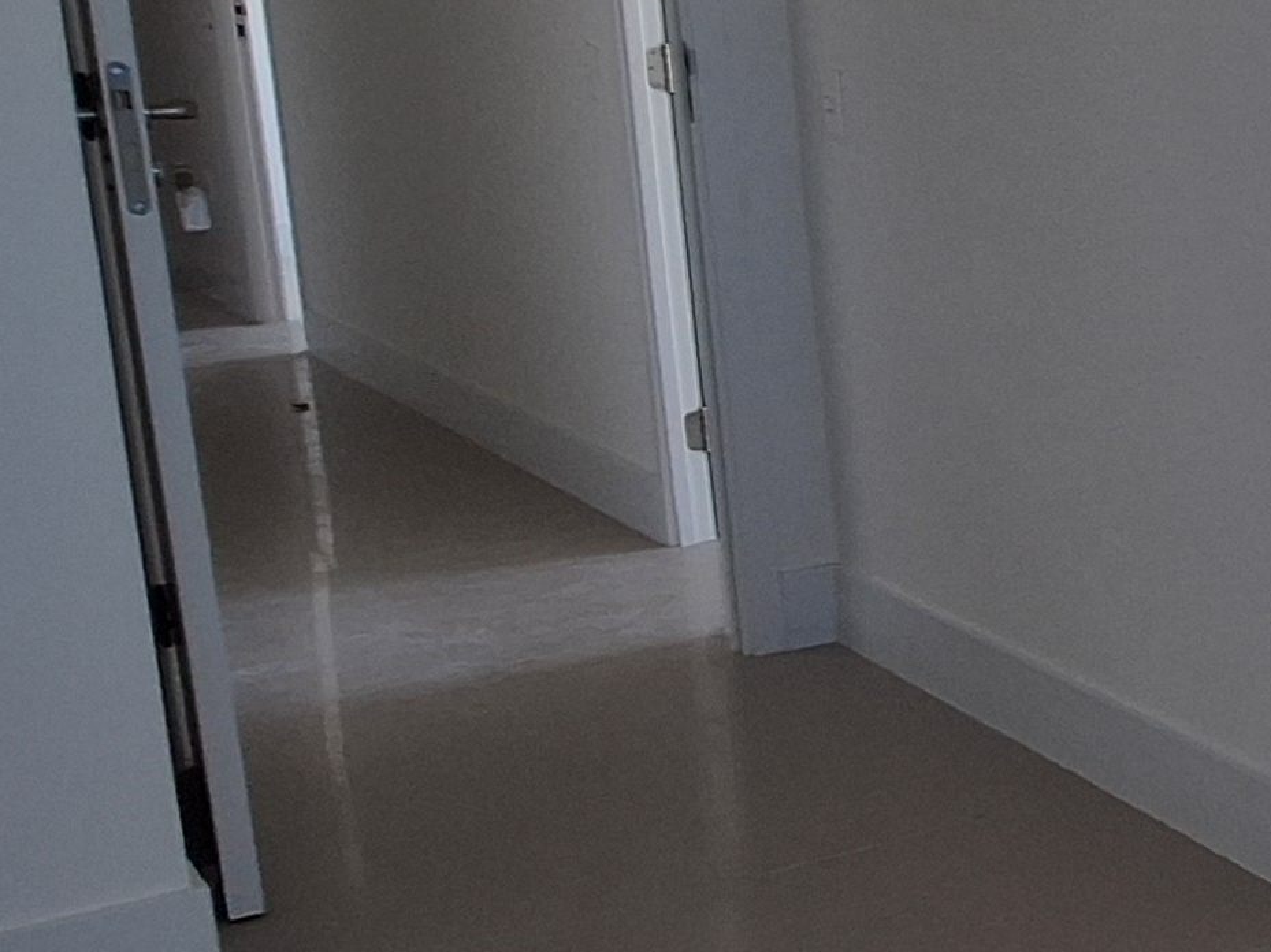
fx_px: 2055
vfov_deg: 26.0
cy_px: 334
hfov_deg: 23.7
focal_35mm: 56
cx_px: 2091
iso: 40
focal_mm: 1.74
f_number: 2.2
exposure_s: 1/60
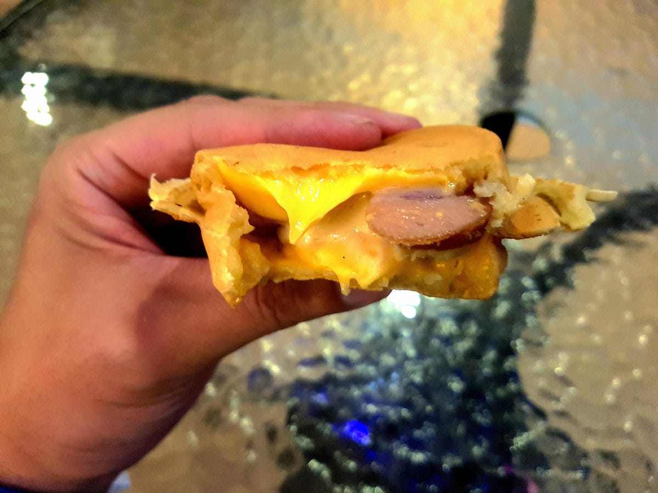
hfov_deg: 67.3
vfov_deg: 53.1
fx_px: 494
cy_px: 246
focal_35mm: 26
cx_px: 329
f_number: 1.7
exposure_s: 1/10
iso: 250
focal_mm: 4.2
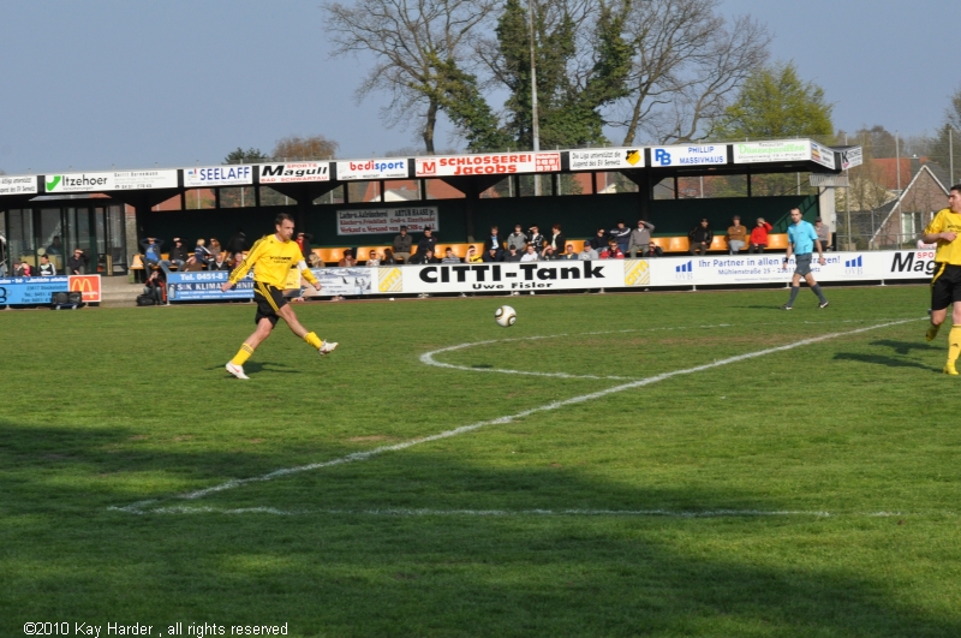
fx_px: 2799
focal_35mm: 105
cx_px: 480
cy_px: 319
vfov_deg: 13.0
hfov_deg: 19.5
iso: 800
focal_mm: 70
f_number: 11
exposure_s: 1/1000
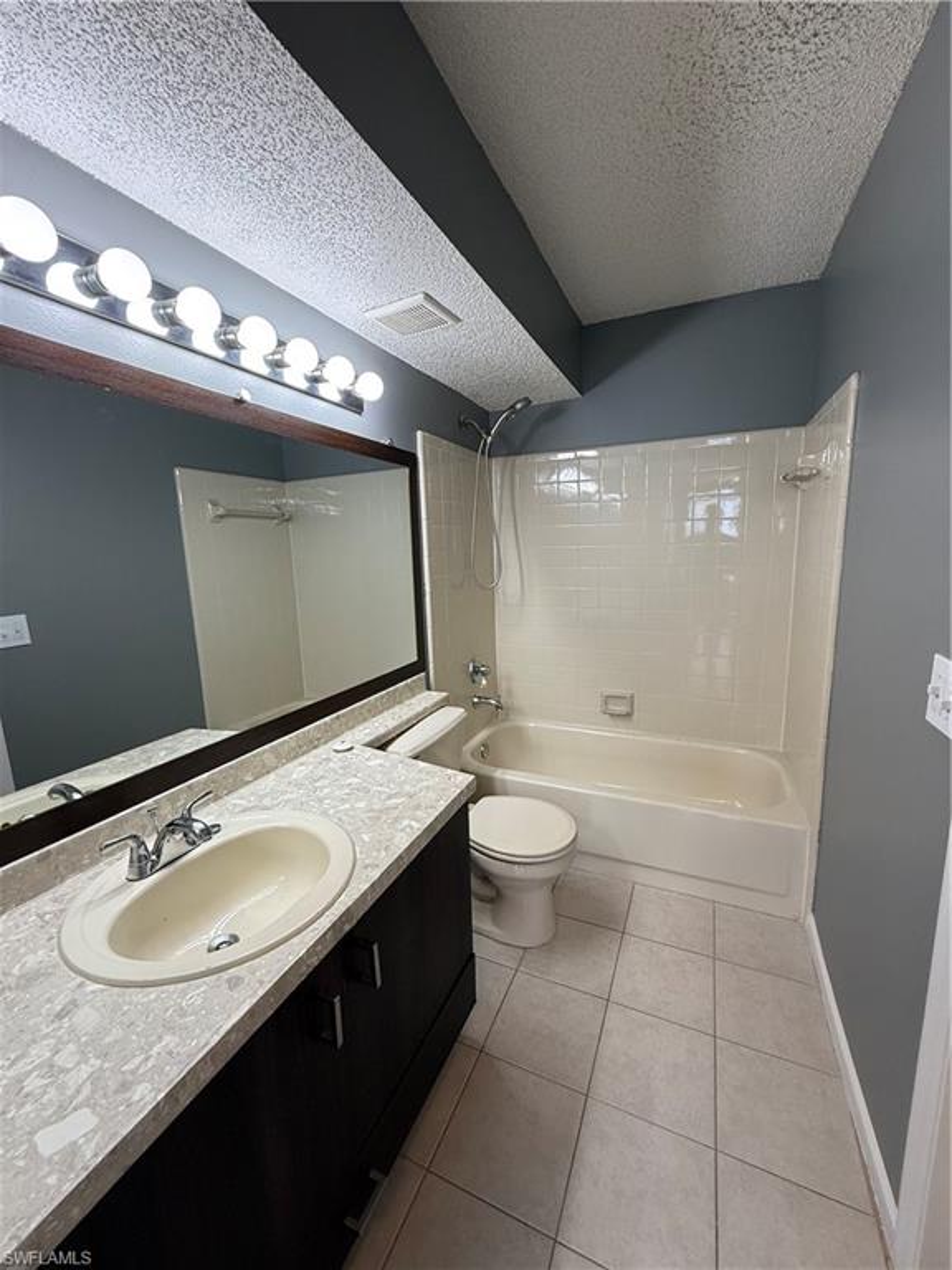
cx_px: 476
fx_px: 513
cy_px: 635
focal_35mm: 14
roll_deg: +1.5
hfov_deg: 85.7
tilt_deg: -8.5
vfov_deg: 102.1
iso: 200
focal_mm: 2.22
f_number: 2.2
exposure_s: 1/120
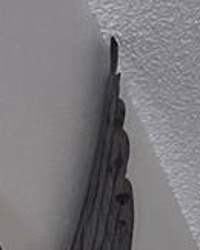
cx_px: 216
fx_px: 1245
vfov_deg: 10.2
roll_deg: +1.4
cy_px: 580
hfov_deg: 9.1
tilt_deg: -11.9
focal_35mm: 168
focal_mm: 5.1
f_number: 1.6
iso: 500
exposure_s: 1/40
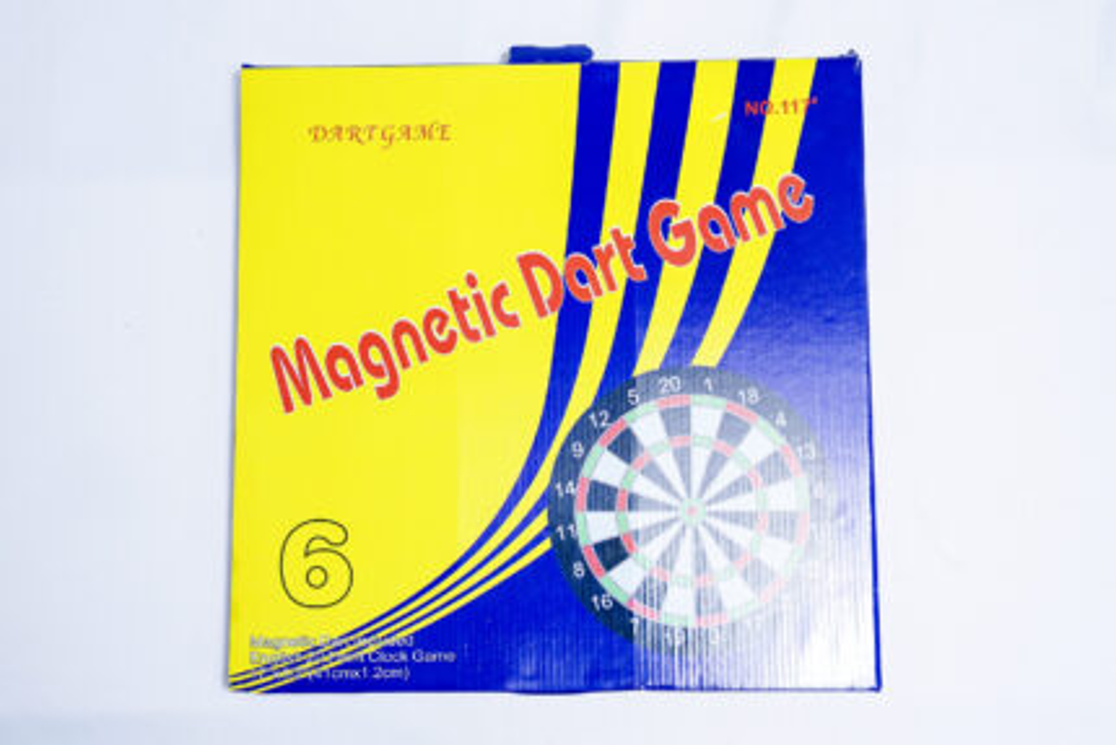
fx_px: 1550
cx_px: 558
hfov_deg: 39.6
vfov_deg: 27.0
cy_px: 372
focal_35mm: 50
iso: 3200
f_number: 9
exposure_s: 1/160
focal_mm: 50
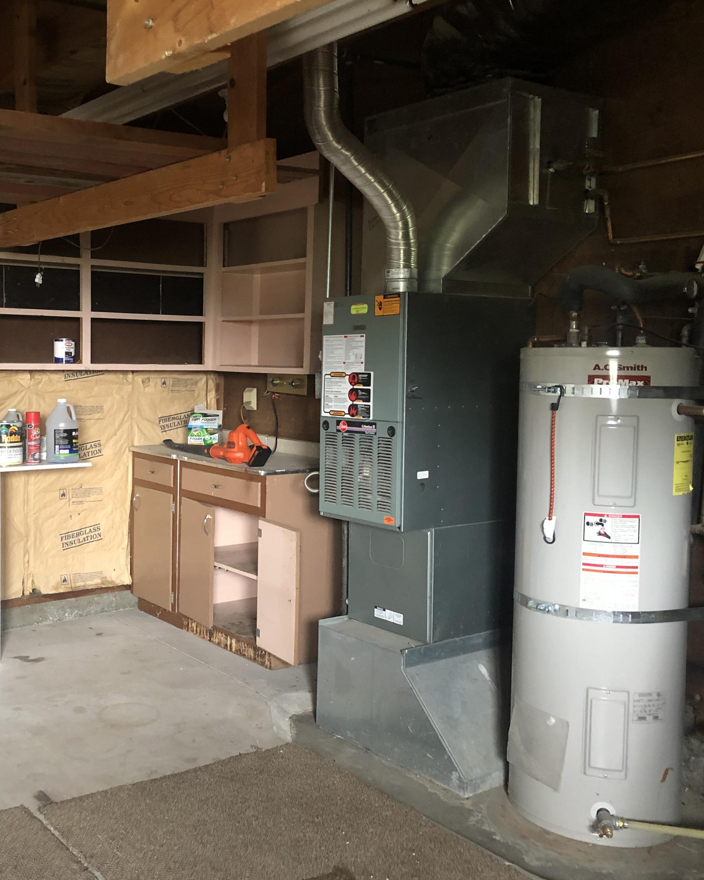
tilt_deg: -5.2
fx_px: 964
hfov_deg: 39.1
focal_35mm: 37
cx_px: 177
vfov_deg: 49.1
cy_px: 438
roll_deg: +0.0
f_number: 1.8
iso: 80
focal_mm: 4
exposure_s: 1/7
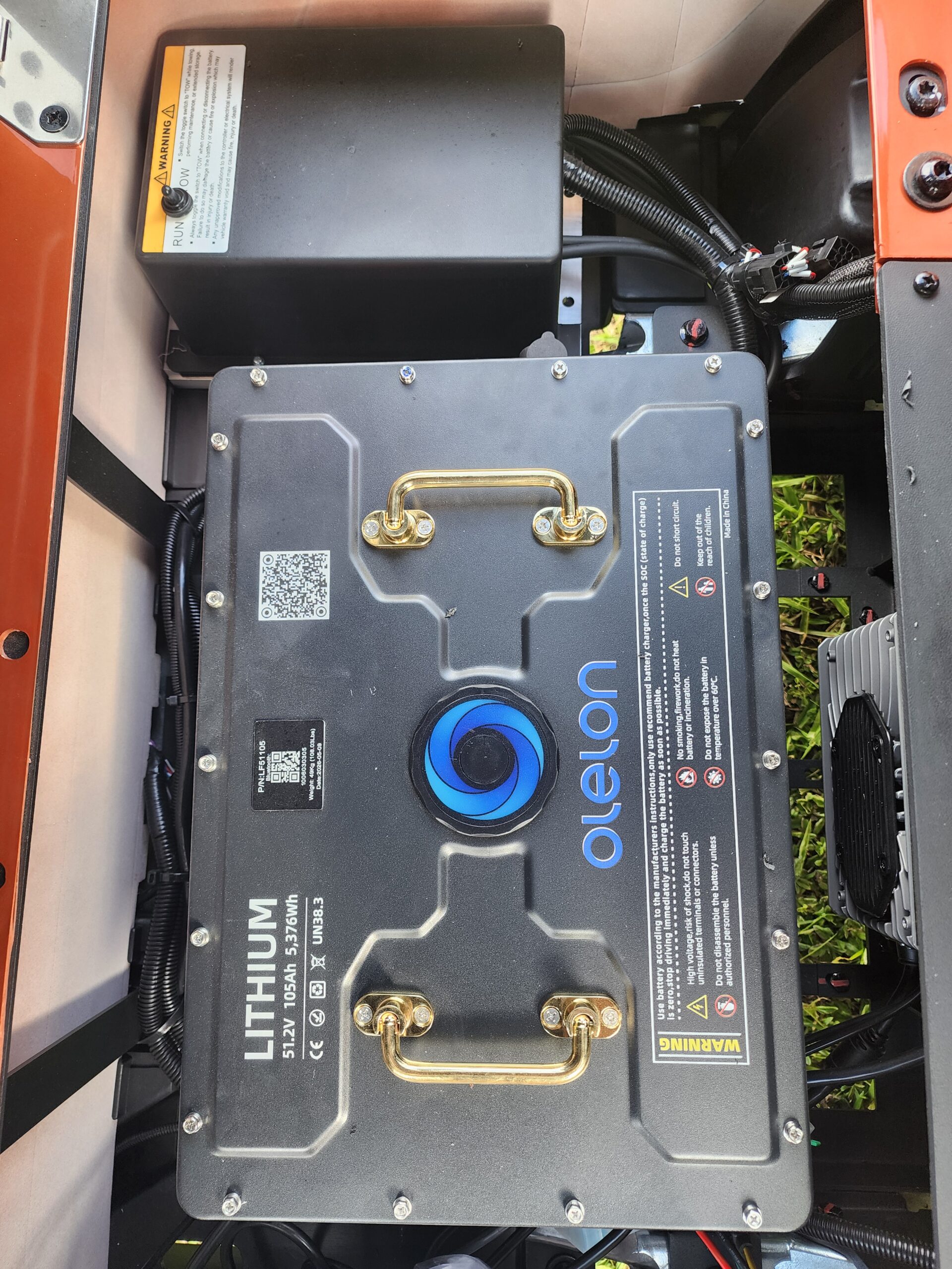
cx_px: 476
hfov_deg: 58.9
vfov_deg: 73.9
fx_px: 843
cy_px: 634
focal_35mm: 23
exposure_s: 1/100
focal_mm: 6.4
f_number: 1.8
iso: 100
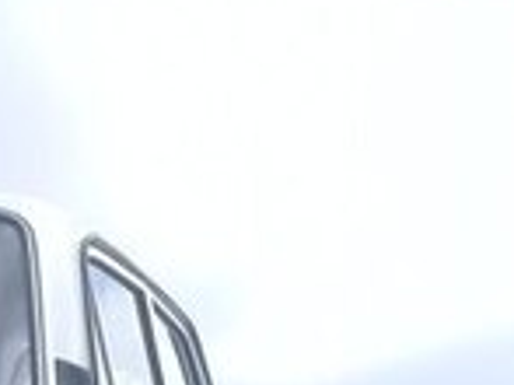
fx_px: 2062
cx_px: -70
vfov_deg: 9.9
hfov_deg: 13.9
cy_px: 761
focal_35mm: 139
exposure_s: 1/984
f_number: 2.2
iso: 50
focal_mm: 3.3
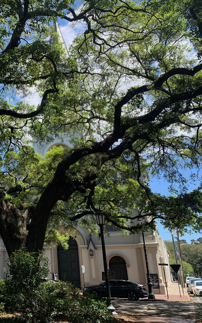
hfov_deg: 31.6
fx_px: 326
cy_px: 161
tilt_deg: +18.2
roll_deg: +0.0
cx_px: -4
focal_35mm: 37
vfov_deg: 52.7
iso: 25
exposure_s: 1/822
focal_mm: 4.25
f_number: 1.8
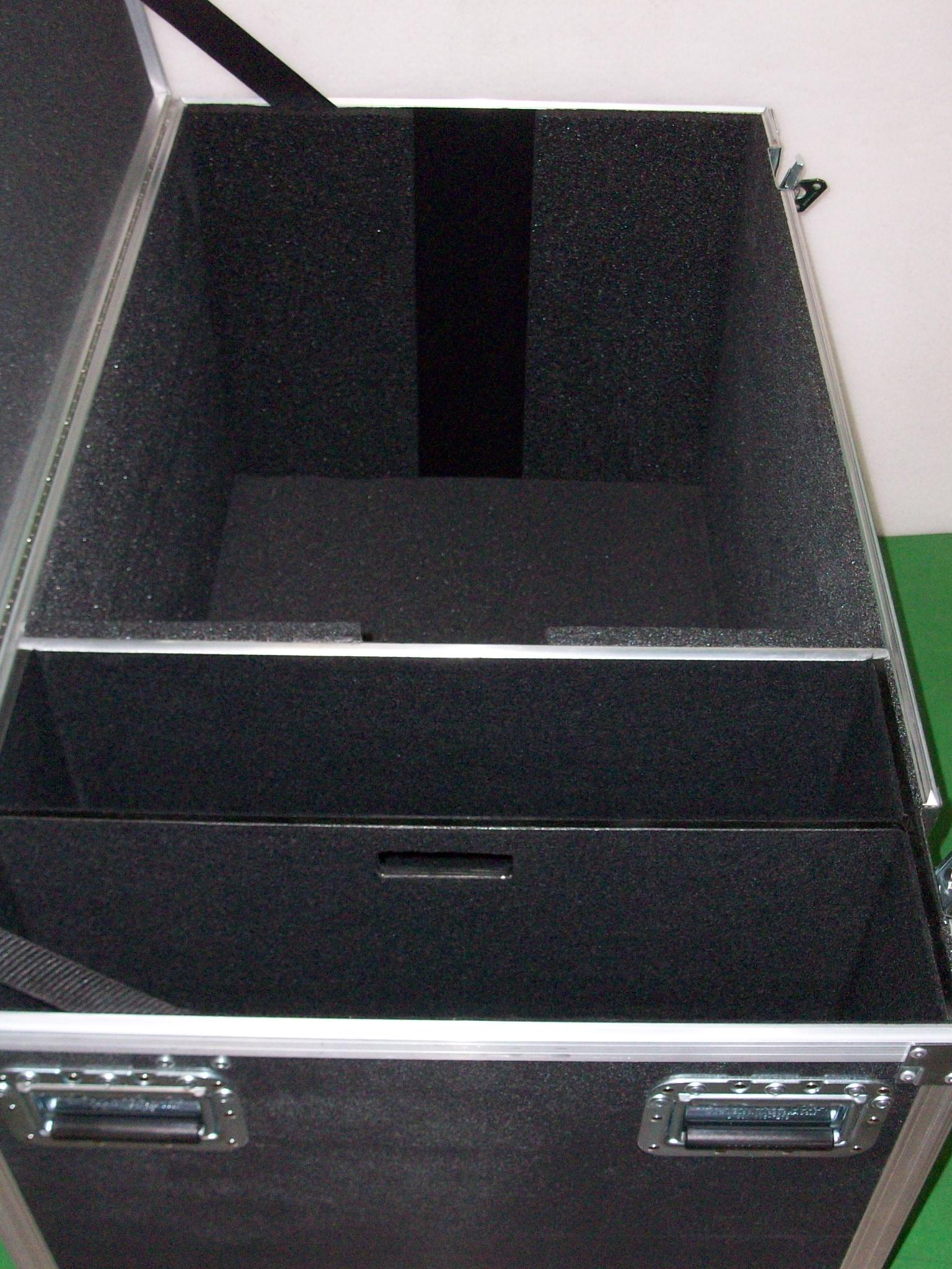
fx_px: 1540
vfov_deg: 44.8
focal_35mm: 42
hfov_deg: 34.3
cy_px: 634
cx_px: 476
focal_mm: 7.1
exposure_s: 1/65.1
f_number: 3.2
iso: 200
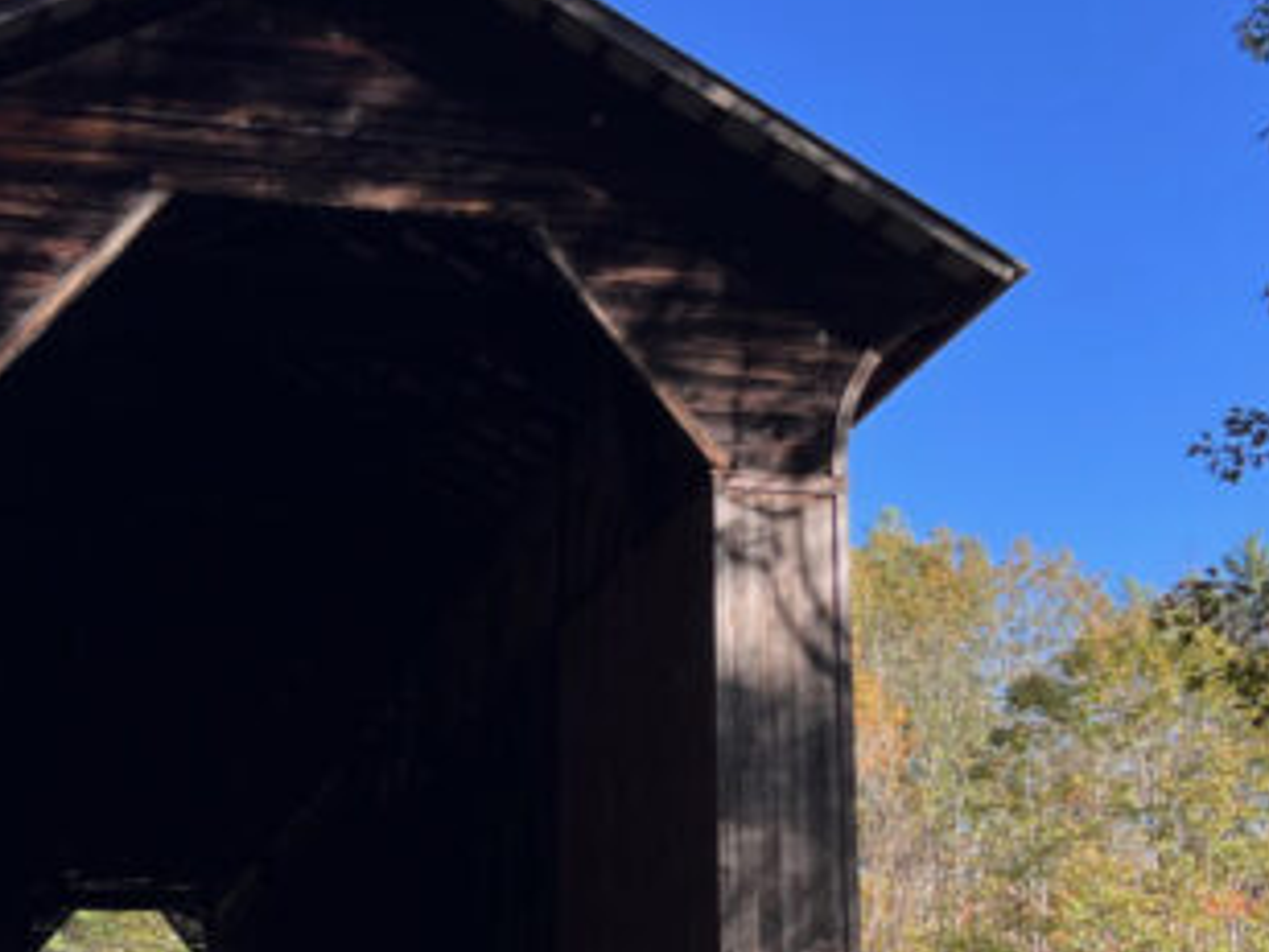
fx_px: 1980
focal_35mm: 54
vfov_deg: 26.5
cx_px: 453
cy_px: 758
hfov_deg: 35.3
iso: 50
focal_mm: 5.7
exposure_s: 1/866
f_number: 1.5
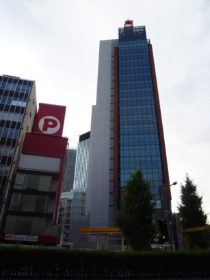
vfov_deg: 69.4
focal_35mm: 25
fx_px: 202
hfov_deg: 54.9
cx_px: 105
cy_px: 140
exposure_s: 1/100
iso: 80
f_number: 3.2
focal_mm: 4.5
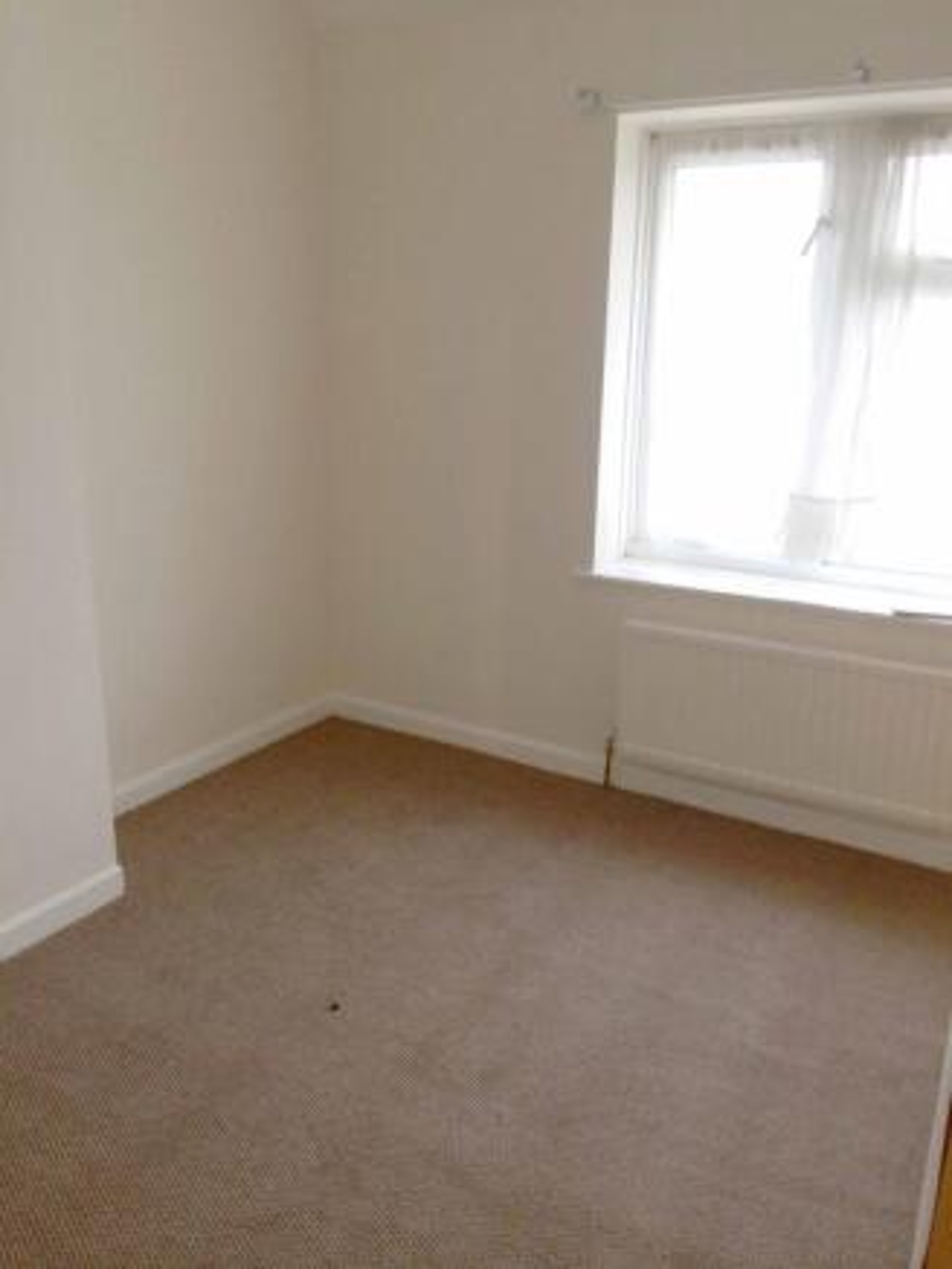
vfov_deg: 60.0
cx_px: 476
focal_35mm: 30
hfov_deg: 46.8
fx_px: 1100
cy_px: 634
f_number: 2.2
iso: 125
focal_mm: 4.12
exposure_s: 1/30
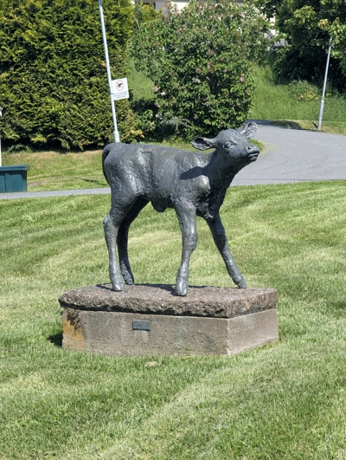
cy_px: 230
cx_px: 173
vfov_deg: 17.9
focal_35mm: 110
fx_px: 1462
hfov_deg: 13.5
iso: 52
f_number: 2.8
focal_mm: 17.91
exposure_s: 1/677
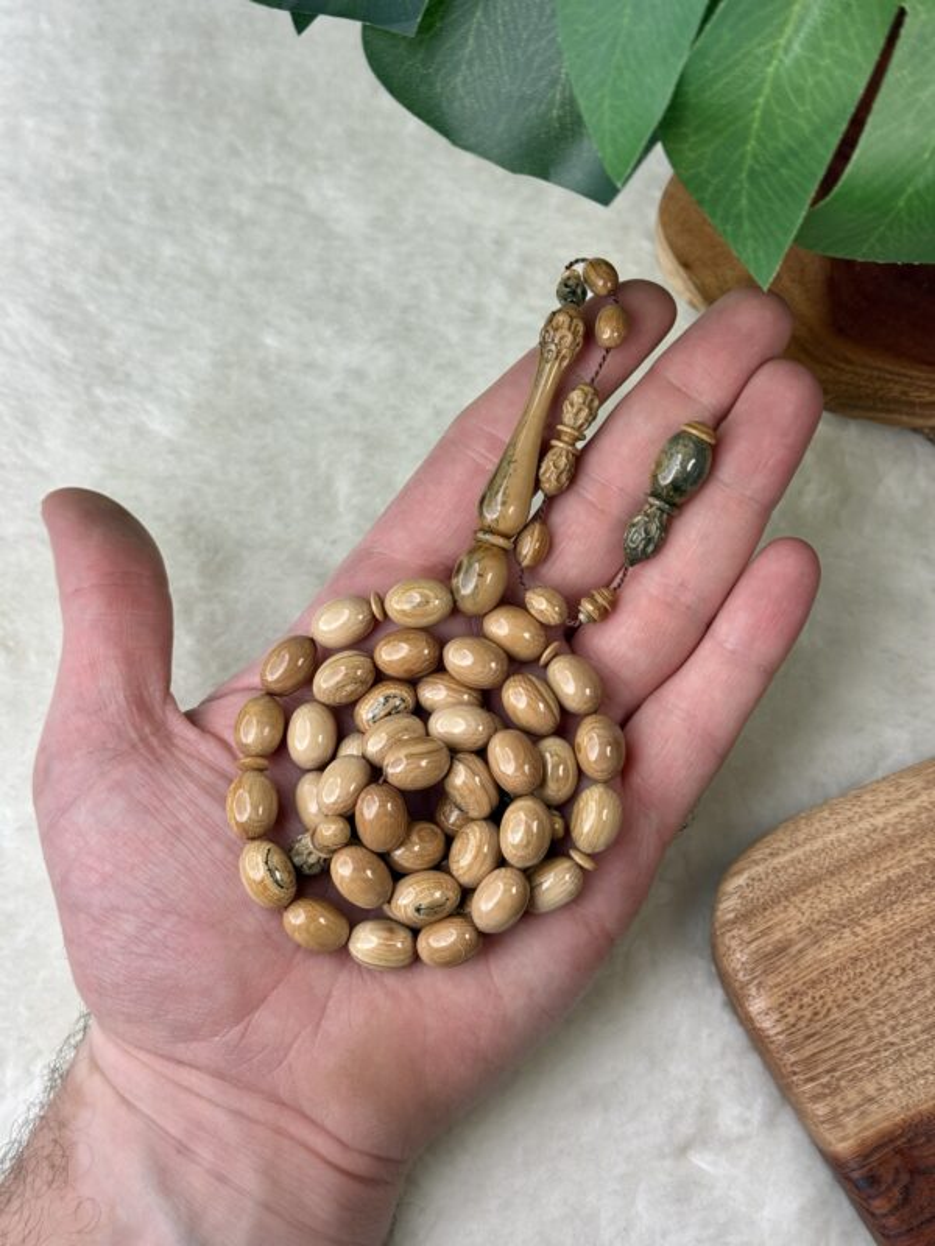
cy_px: 623
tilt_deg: -70.5
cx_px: 468
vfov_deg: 39.7
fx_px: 1729
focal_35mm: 48
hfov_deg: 30.3
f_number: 1.78
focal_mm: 6.76
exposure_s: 1/174
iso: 50
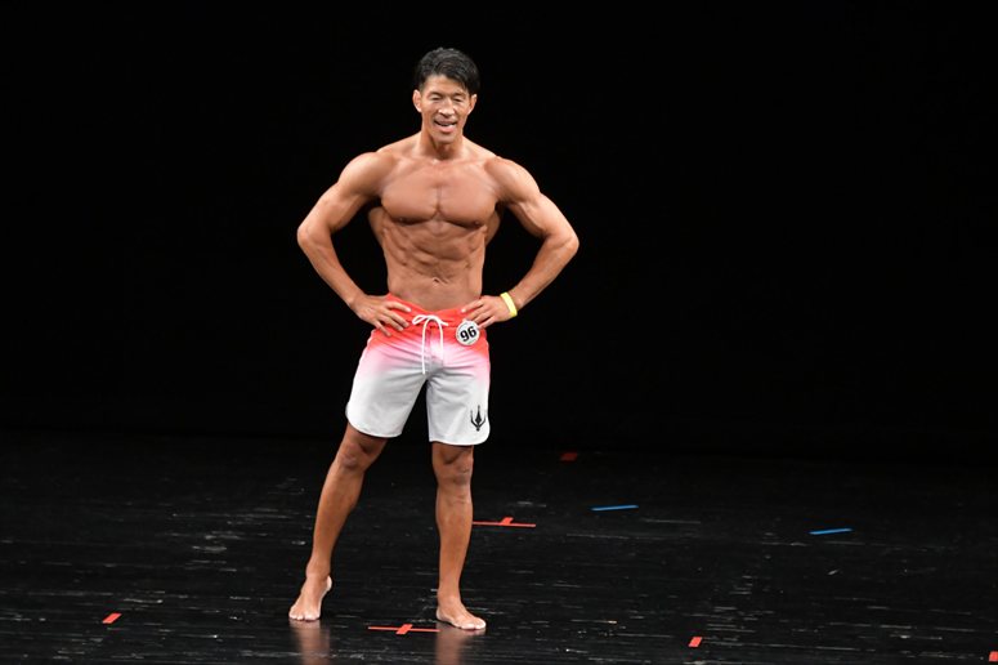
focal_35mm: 285
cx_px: 499
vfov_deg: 4.8
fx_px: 7897
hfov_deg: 7.2
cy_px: 332
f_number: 5.6
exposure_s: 1/400
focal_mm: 190
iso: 3200
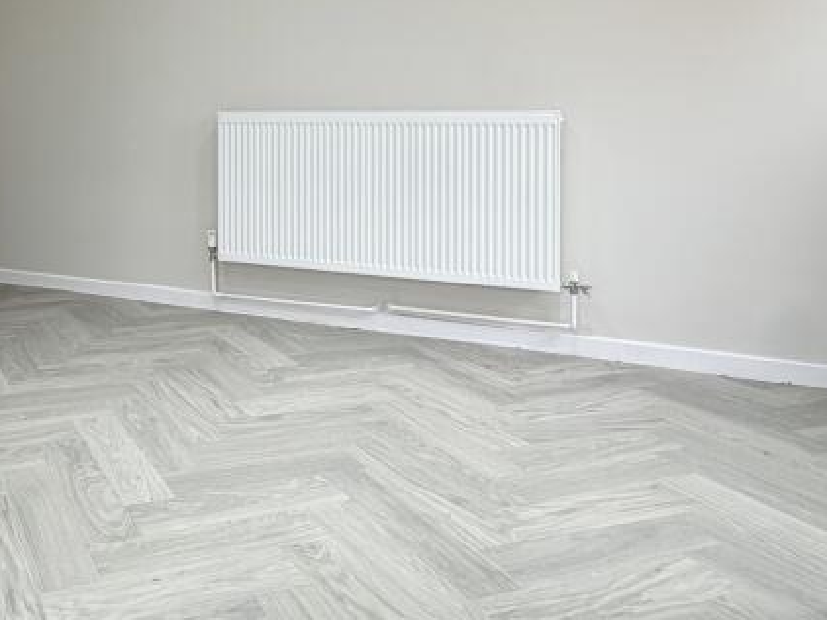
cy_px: 118
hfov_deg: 49.0
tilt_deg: -1.0
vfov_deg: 40.0
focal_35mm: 34
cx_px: 106
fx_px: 812
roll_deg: +0.6
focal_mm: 2.22
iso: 125
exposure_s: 1/100
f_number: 2.2
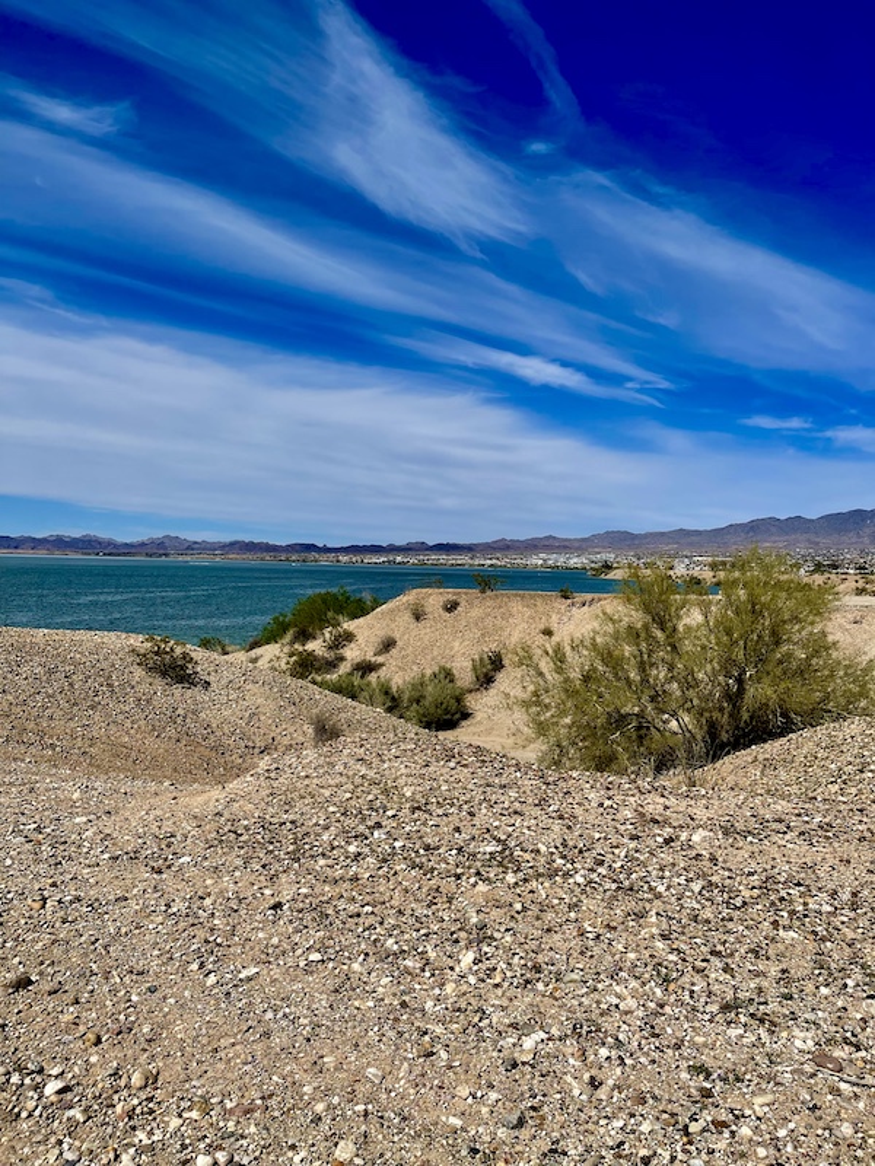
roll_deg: -1.2
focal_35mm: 25
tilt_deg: -0.7
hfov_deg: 54.9
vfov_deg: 69.4
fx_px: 843
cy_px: 583
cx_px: 438
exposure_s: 1/9174
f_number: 1.6
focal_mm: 5.1
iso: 32
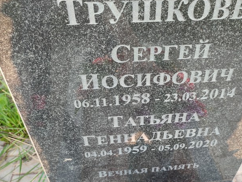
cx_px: 137
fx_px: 231
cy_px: 99
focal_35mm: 33
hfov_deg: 55.2
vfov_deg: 42.9
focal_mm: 6.04
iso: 82
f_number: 1.9
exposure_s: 1/50
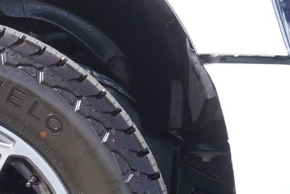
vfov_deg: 6.4
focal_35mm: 212
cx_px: -89
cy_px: 257
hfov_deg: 9.5
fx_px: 1709
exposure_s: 1/125
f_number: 7.1
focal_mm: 50
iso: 100
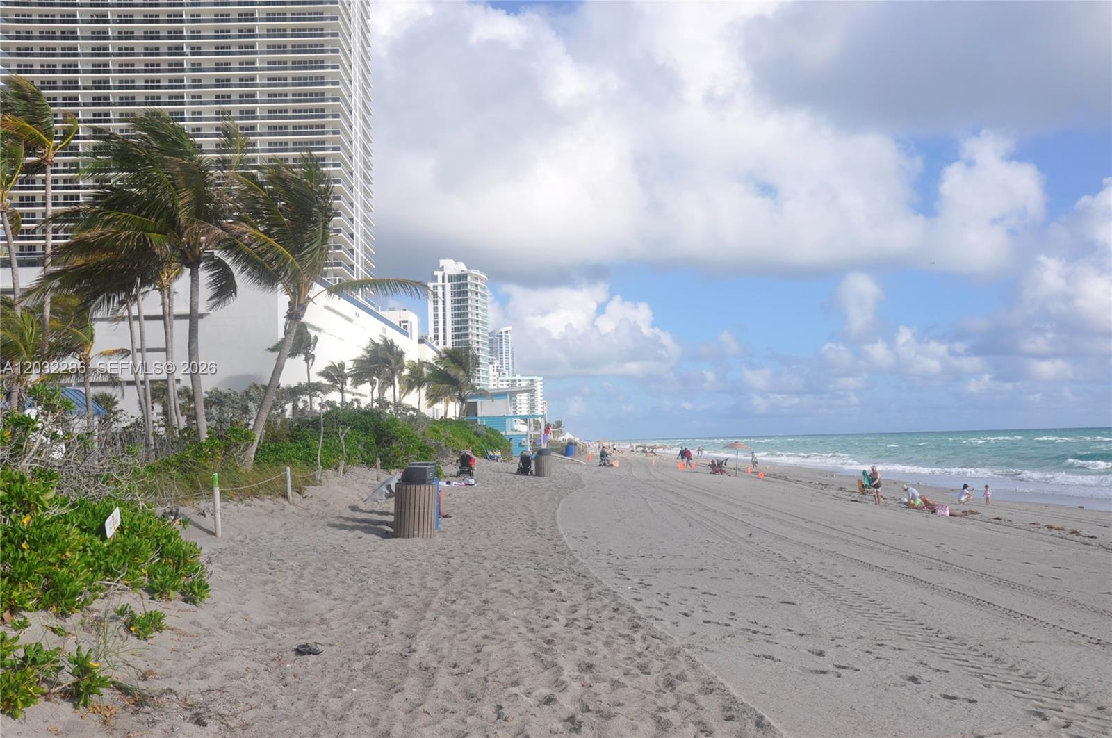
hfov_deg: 53.2
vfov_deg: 36.8
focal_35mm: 36
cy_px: 369
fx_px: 1110
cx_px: 556
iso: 200
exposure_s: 1/200
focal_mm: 24
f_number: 14
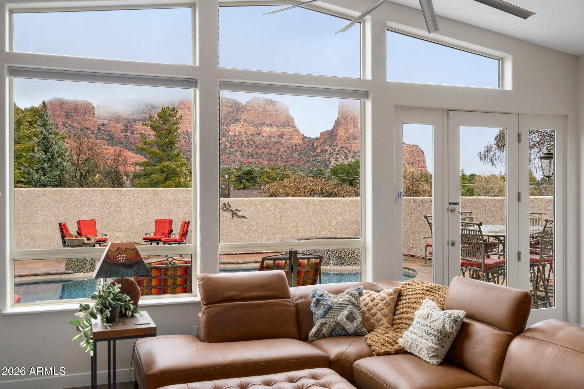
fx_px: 551
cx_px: 292
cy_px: 194
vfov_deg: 38.9
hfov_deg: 55.8
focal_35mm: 34
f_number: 8
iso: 400
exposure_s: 1/30
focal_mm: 34
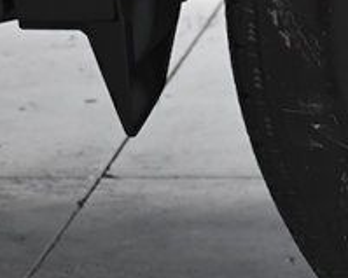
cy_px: -34
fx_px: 2584
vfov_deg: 6.1
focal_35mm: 251
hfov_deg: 7.3
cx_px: 754
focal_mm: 35
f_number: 4.2
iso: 2500
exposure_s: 1/640
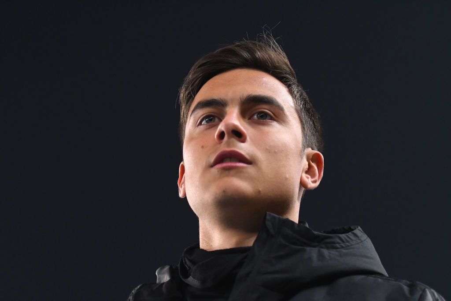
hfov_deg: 19.5
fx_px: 1316
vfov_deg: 13.0
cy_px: 150
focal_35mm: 105
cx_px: 226
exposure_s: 1/1250
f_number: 2.8
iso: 3200
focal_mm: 70
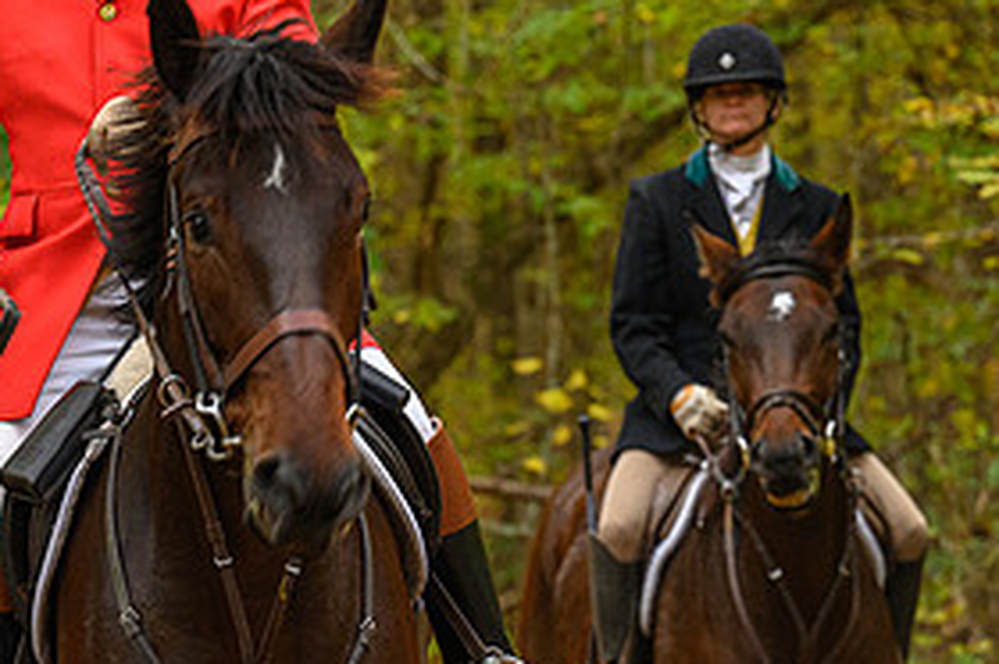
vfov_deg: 4.7
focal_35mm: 291
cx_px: 77
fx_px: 8066
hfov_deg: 7.1
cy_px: 309
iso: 1250
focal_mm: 115
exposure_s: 1/250
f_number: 3.5
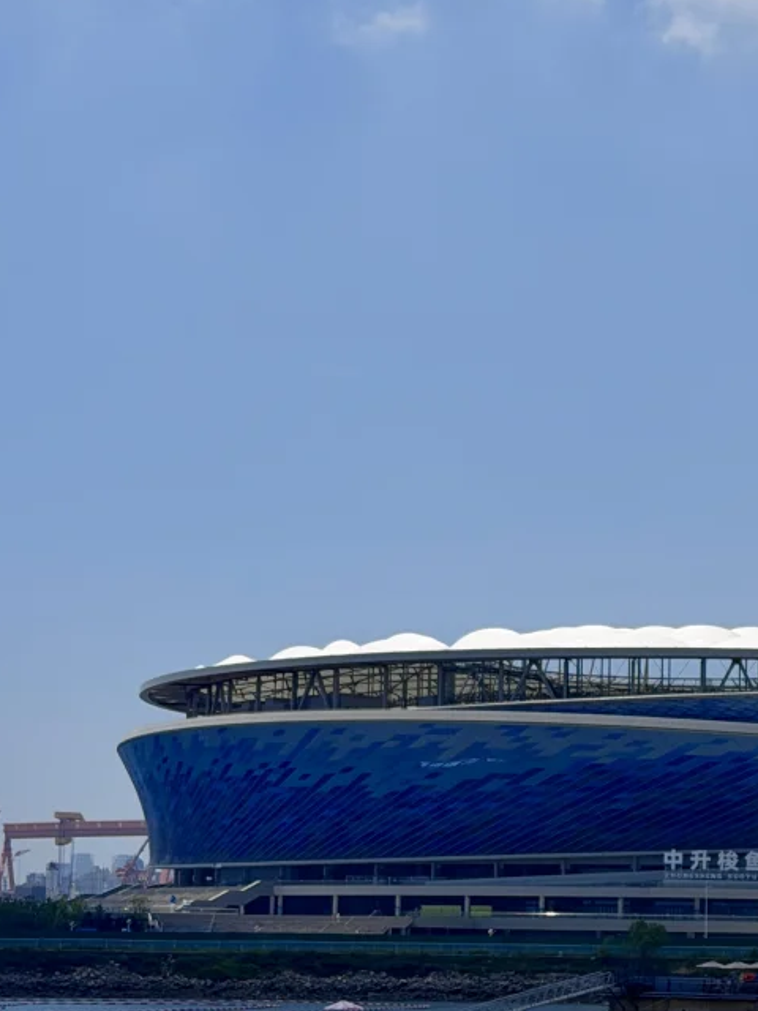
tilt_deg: +7.6
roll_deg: -0.7
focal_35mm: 108
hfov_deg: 13.6
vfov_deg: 18.2
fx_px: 3153
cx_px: 709
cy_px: 490
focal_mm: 6.76
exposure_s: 1/13333
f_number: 1.78
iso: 64
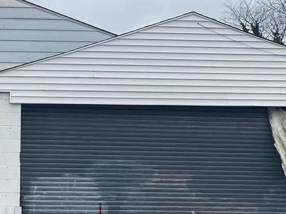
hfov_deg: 13.2
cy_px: 161
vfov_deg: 10.0
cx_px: 31
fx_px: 1222
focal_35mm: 148
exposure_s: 1/424
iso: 20
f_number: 2
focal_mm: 6
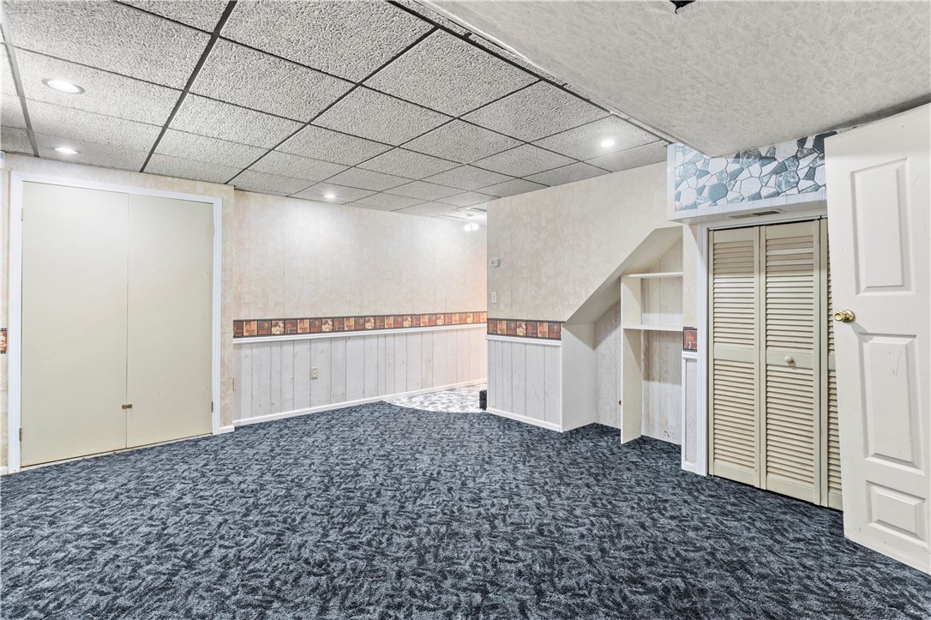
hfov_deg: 93.3
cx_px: 466
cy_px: 310
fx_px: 439
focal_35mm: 17
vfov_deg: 70.4
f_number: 10
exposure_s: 6
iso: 400
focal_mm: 17
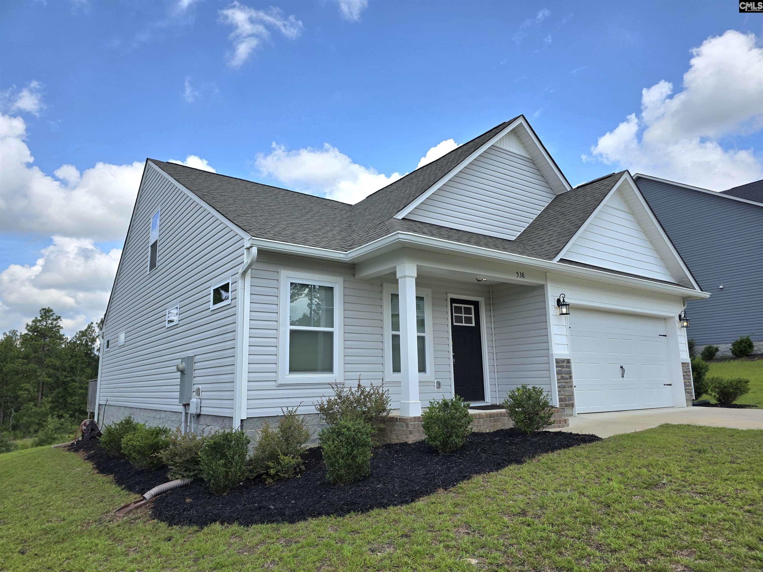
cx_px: 382
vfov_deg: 58.9
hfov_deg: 73.9
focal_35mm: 23
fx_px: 507
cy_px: 286
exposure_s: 1/10000
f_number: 1.7
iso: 80
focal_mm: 6.3
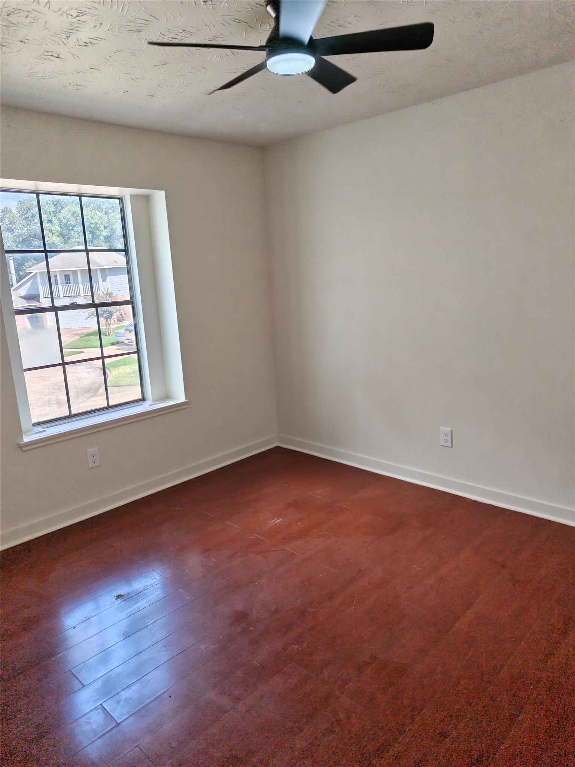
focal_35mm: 24
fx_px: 532
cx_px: 288
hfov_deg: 56.8
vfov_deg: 71.6
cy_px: 384
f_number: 1.68
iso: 50
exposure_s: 1/146
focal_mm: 6.57
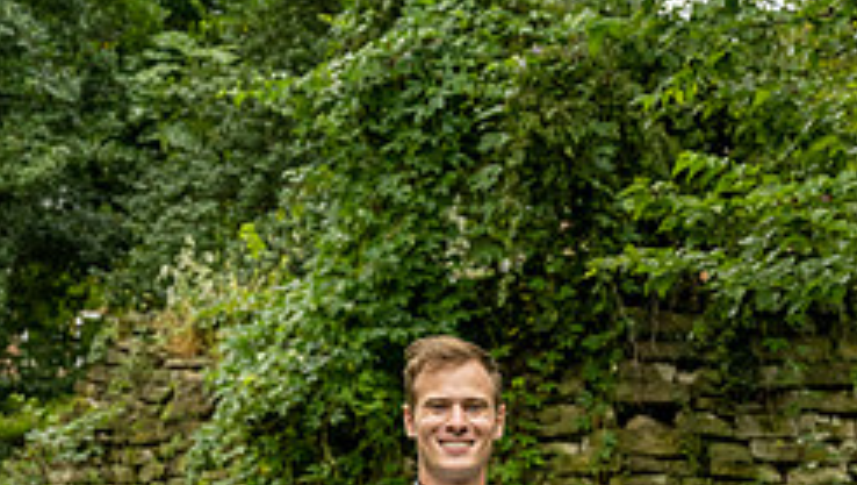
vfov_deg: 13.1
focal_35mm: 88
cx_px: 463
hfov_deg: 24.2
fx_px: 2002
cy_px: 712
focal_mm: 46
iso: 800
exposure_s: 1/500
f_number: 4
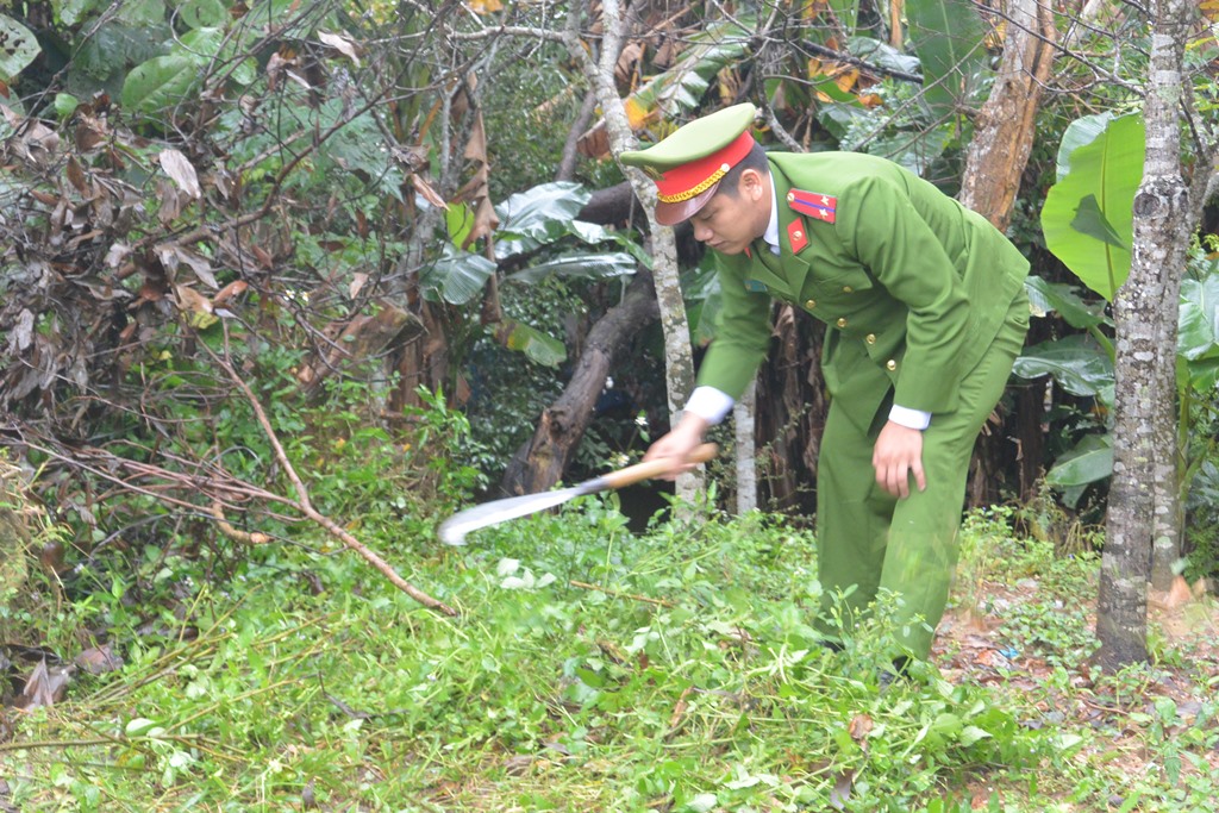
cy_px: 406
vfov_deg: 26.5
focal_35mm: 51
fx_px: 1727
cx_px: 610
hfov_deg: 38.9
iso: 560
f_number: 4.8
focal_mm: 18.9
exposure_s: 1/60
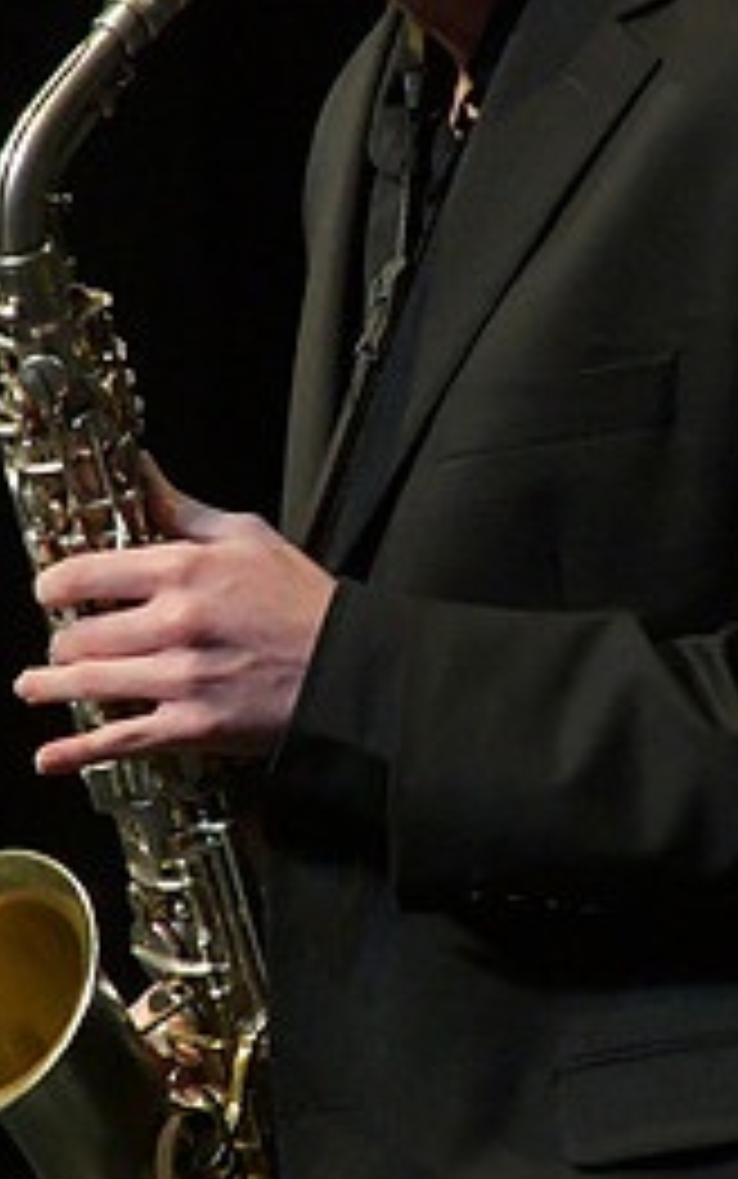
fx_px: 32595
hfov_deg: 1.3
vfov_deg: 2.1
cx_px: 479
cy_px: 500
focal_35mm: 1014
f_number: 9
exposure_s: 1/500
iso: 12800
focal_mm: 300
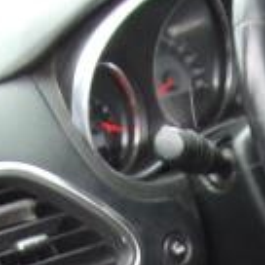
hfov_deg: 13.7
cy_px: 507
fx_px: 1083
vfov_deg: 12.5
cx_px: 267
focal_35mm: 125
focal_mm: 4.3
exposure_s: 1/34
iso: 190
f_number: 3.3
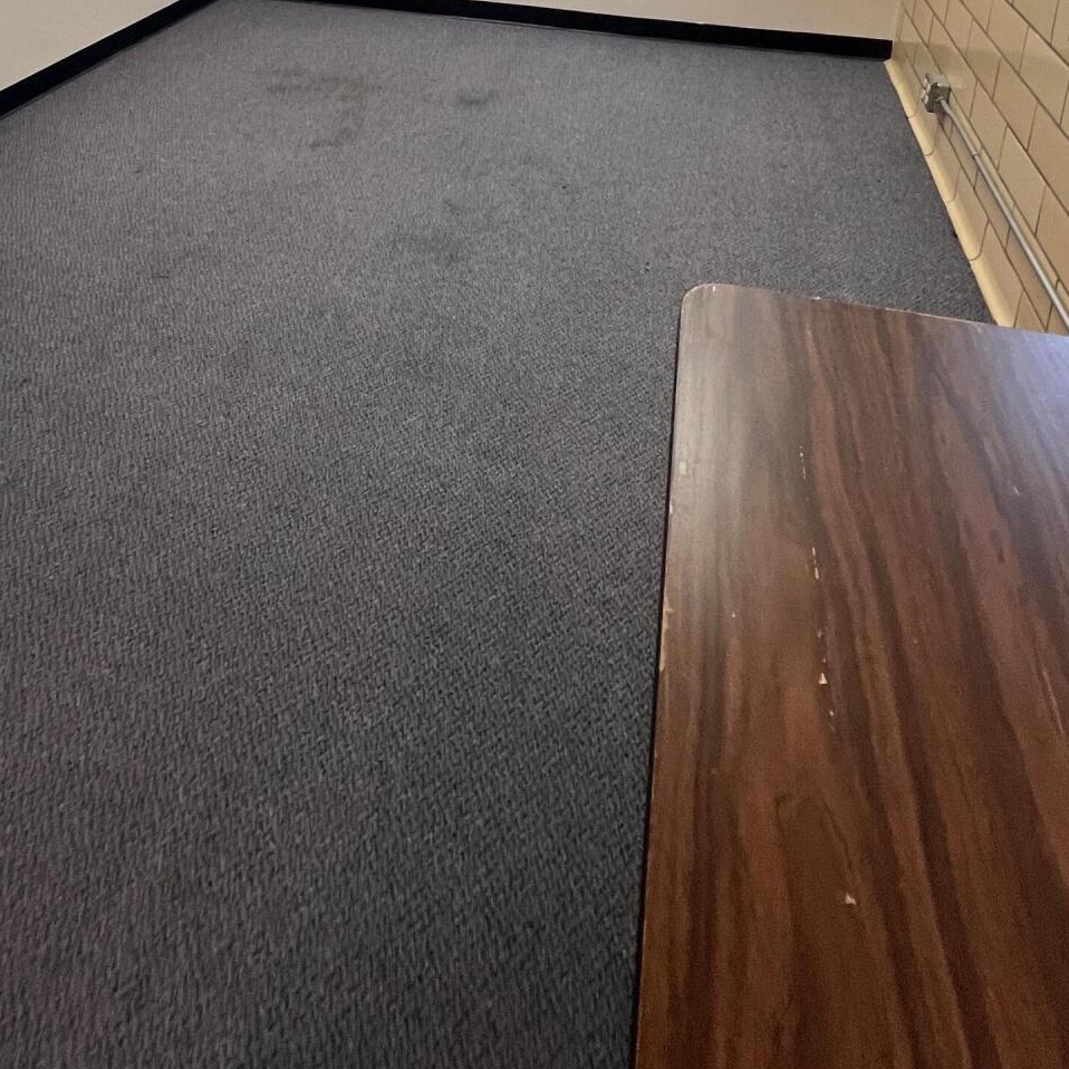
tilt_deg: -17.8
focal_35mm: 24
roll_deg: -1.1
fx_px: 839
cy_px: -15
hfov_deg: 64.9
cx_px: 482
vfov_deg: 51.3
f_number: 1.8
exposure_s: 1/120
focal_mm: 1.57
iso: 160
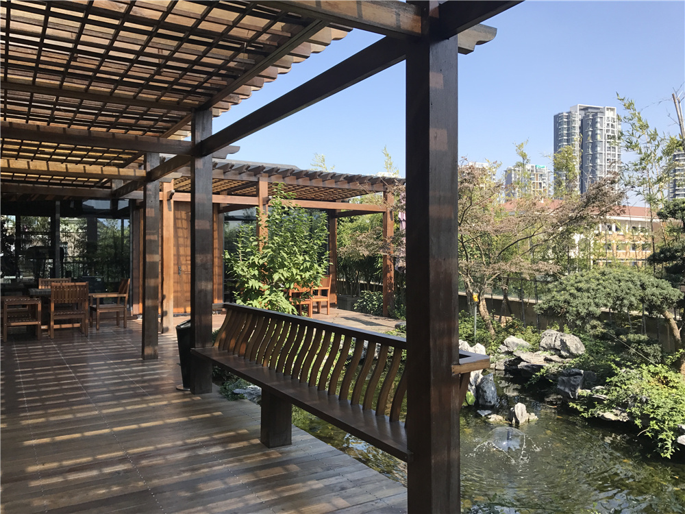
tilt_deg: +1.1
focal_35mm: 28
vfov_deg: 49.7
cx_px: 342
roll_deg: +0.1
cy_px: 257
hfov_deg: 63.4
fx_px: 554
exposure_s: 1/958
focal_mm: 3.99
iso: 20
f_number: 1.8
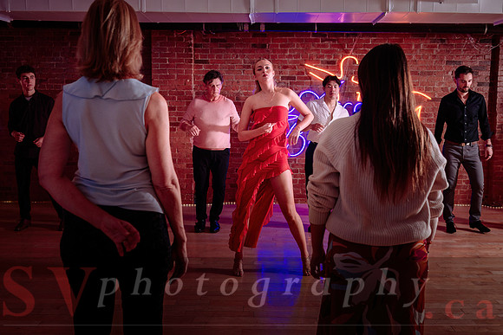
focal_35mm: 39
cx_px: 267
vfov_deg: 34.0
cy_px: 163
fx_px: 550
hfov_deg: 49.1
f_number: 4
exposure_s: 1/80
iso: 800
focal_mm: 36
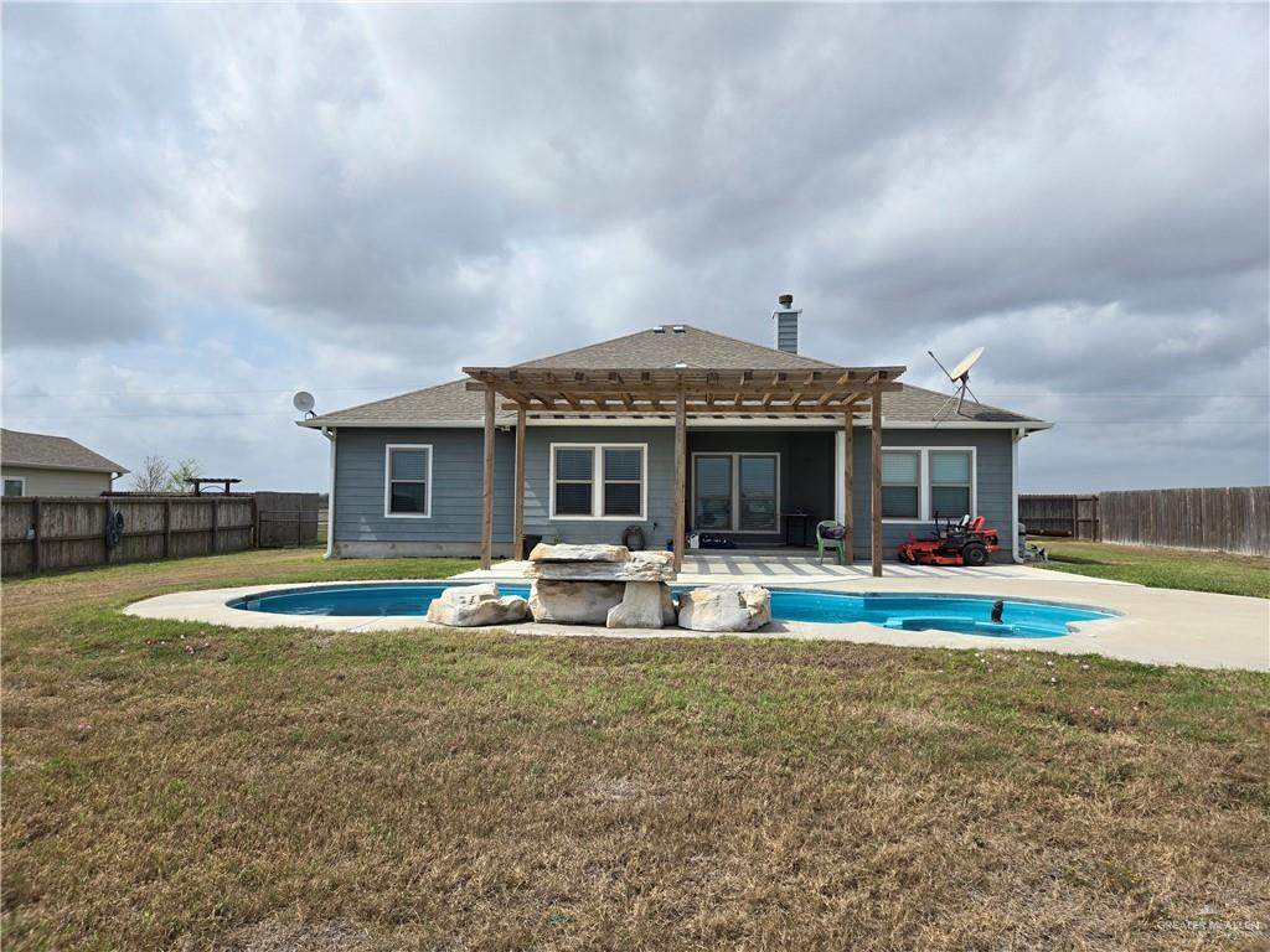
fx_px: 844
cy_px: 476
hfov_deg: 73.9
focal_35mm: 23
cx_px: 635
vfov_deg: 58.9
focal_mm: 5.4
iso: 25
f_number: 1.8
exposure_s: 1/3067
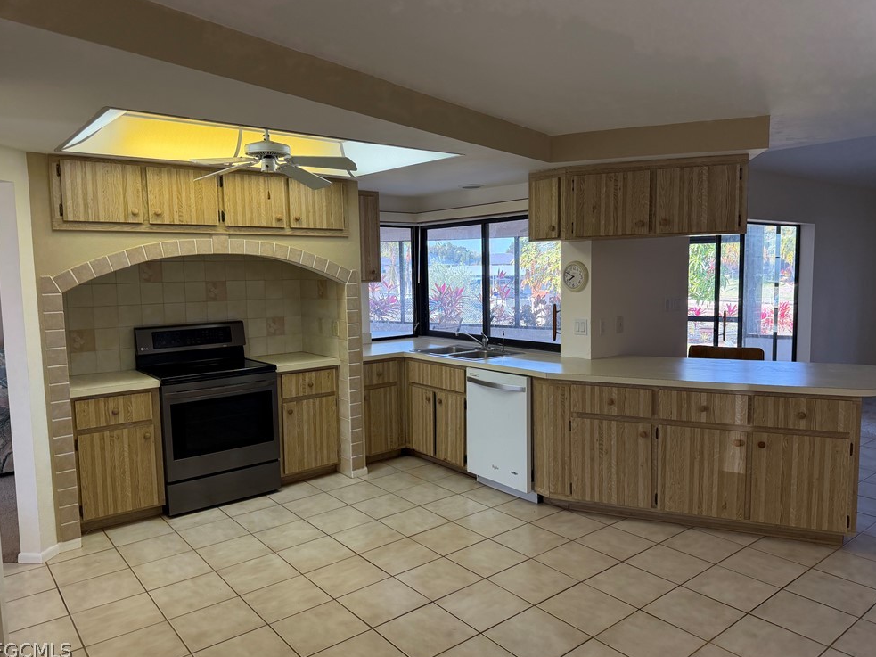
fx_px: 633
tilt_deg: -4.4
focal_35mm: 25
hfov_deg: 69.4
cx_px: 444
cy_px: 323
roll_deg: +1.3
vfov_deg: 54.9
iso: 200
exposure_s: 1/211
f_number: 1.78
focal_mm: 6.76
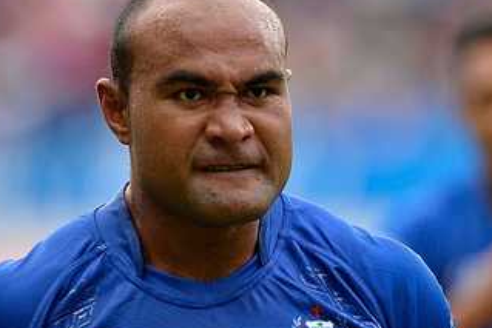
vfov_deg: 1.5
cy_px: 302
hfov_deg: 2.3
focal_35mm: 903
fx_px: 12346
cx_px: 267
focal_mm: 400
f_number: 4
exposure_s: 1/2000
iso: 800
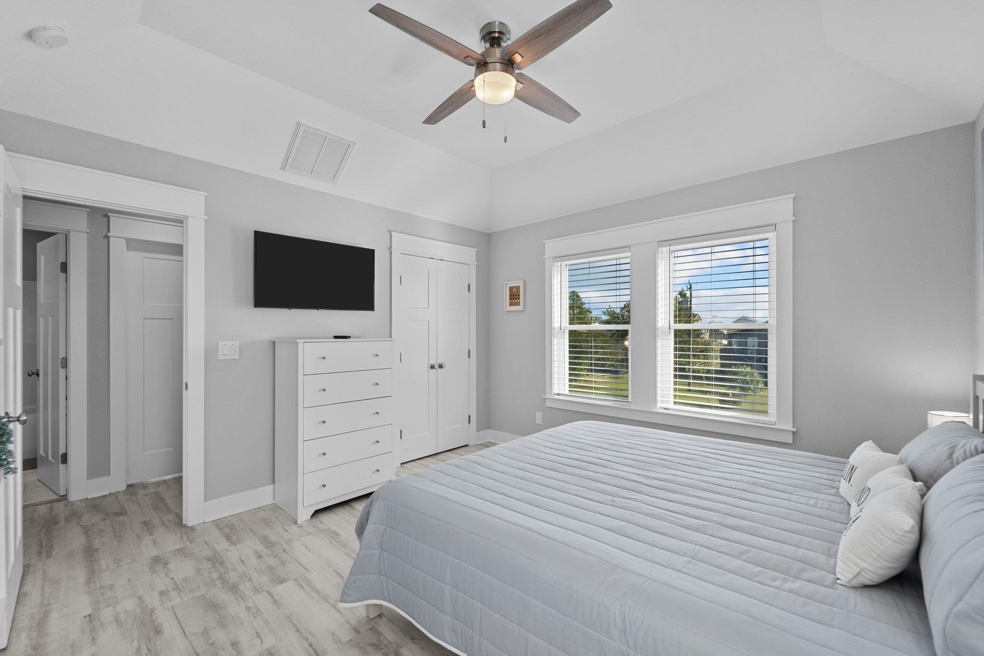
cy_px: 328
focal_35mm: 14
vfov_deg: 81.2
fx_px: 383
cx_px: 492
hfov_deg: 104.3
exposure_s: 1/15
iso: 100
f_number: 8
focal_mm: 14
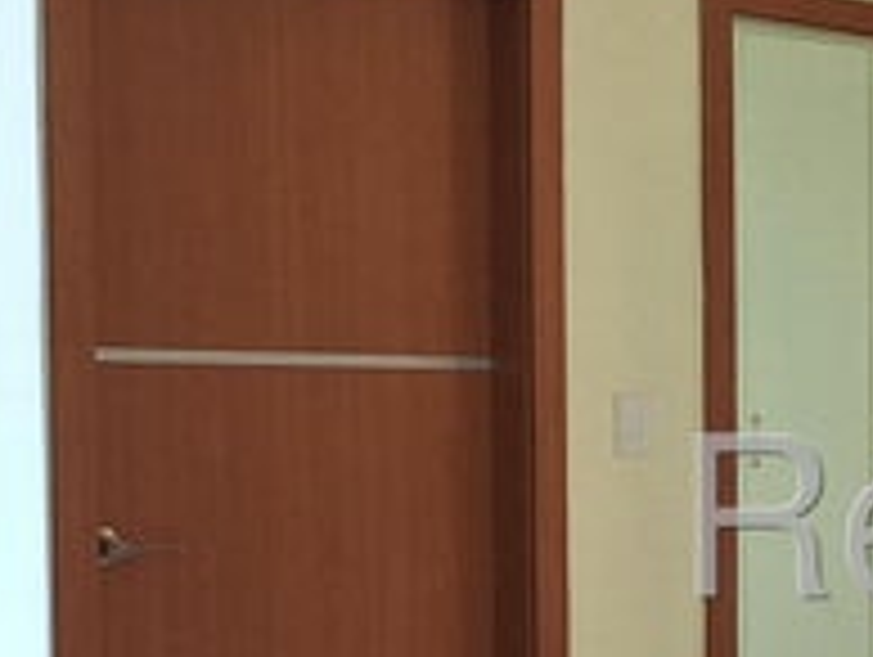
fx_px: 2550
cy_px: 518
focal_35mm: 101
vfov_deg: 14.6
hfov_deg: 15.0
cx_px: 1847
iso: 250
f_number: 1.8
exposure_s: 1/40
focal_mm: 5.54
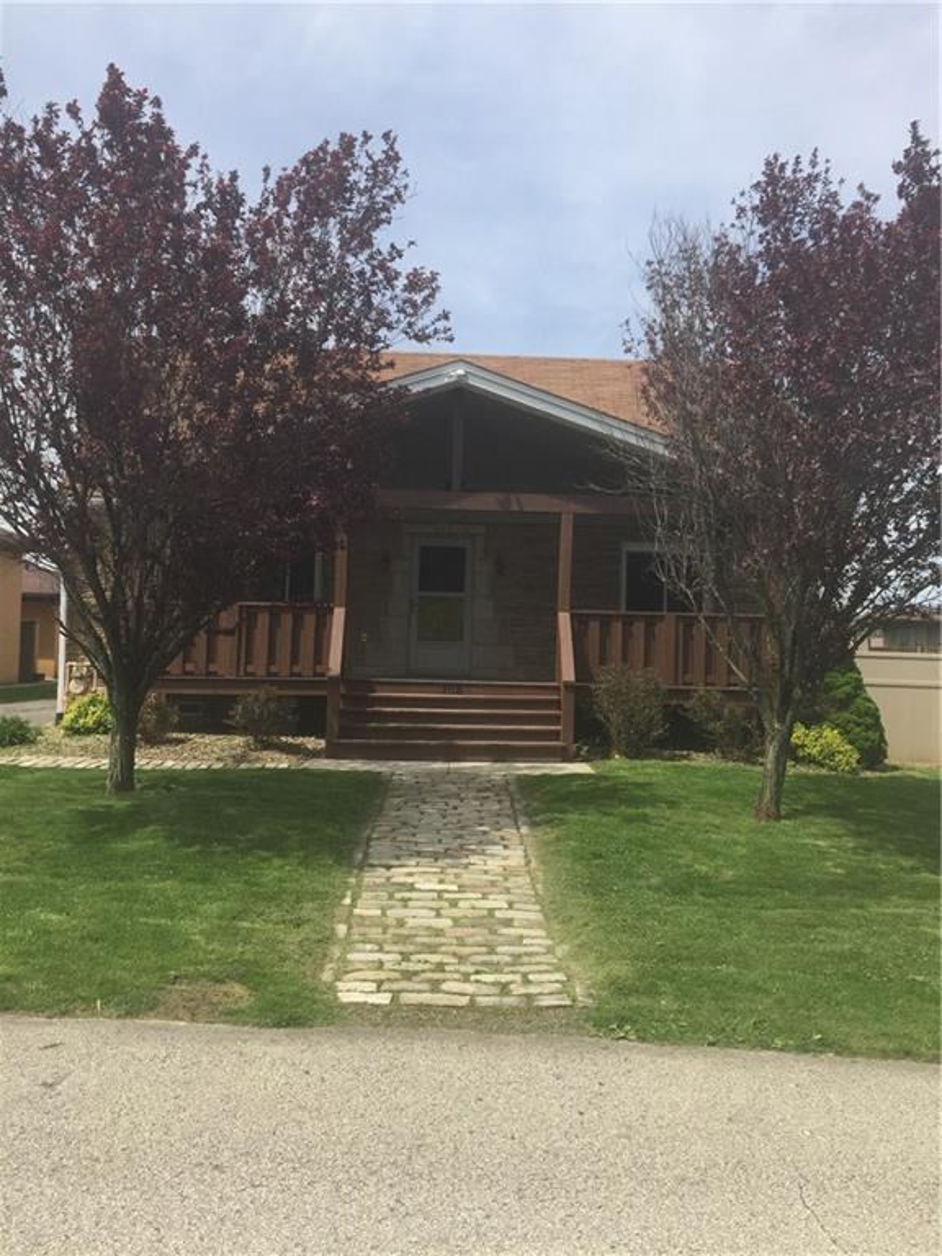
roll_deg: -1.1
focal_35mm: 29
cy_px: 628
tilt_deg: +0.7
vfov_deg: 61.7
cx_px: 471
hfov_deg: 48.2
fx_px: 1052
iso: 32
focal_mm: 4.15
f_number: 2.2
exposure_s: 1/1980
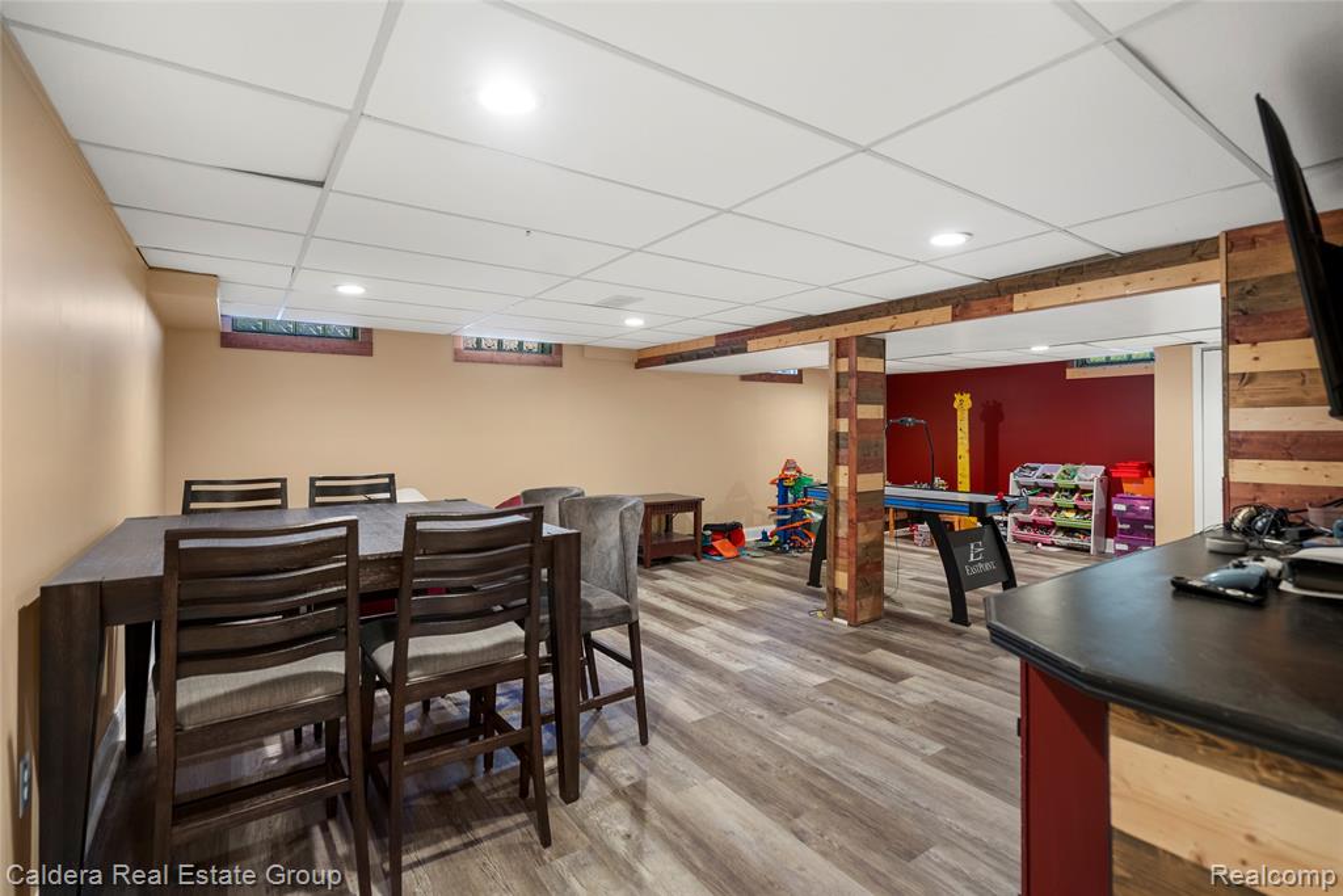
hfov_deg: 96.7
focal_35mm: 16
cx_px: 672
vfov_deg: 73.8
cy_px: 448
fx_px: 597
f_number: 4
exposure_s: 1/2.5
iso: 100
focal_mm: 16
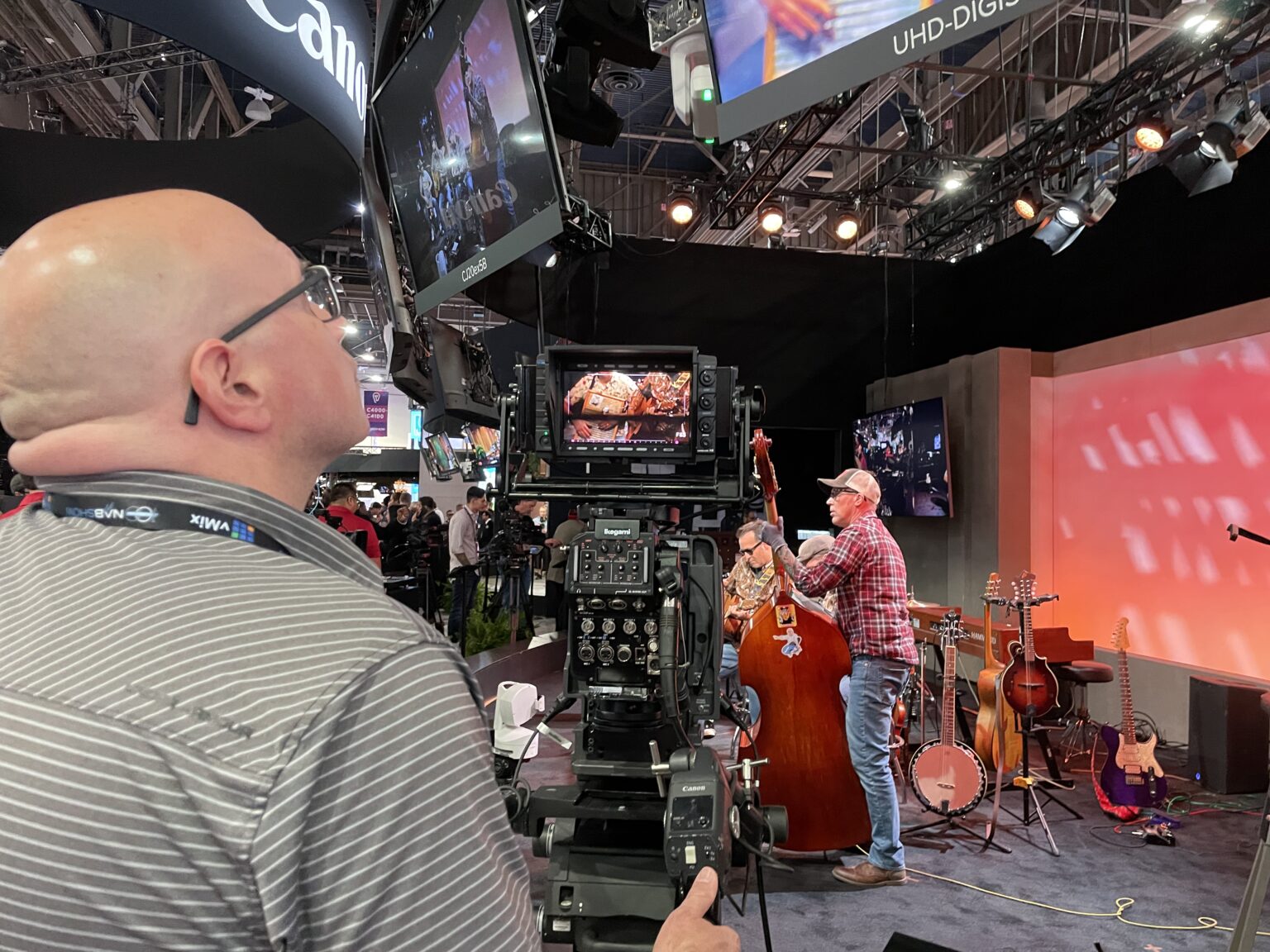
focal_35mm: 26
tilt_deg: +2.8
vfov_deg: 53.1
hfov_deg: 67.3
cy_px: 476
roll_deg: +0.1
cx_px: 635
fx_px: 954
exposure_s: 1/46
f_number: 1.6
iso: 500
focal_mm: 4.2
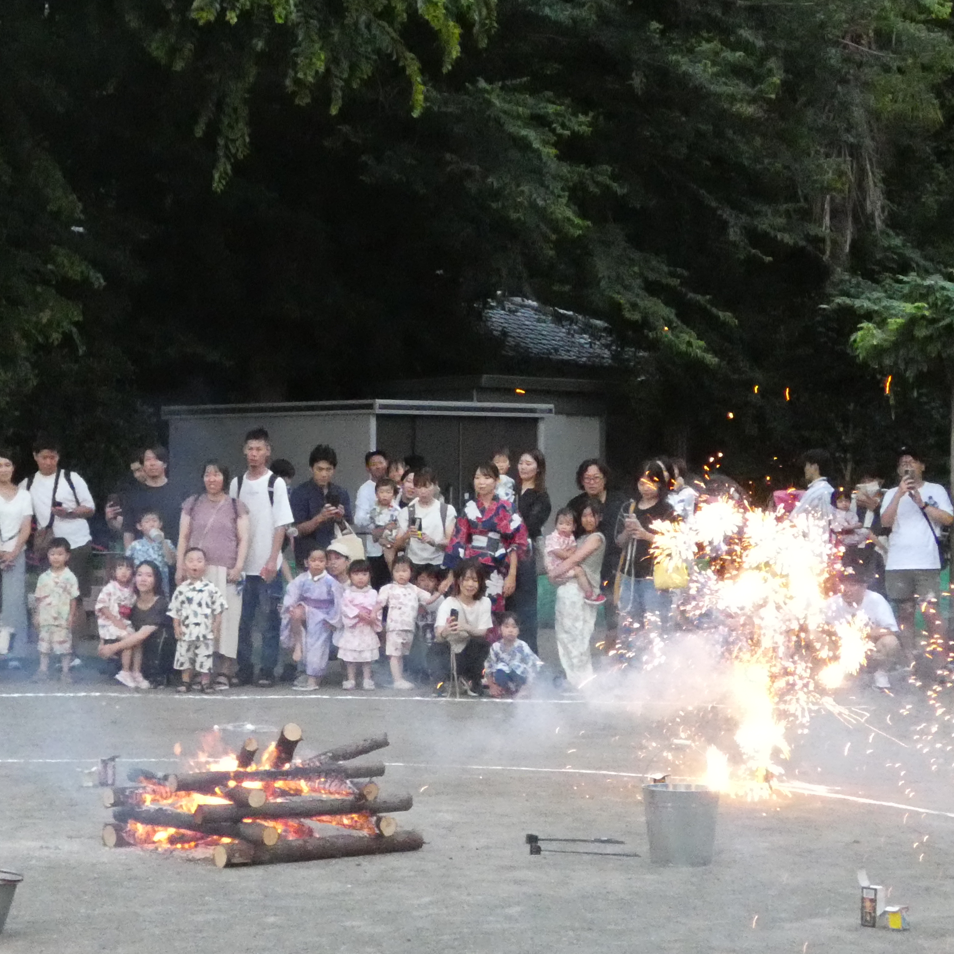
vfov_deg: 19.9
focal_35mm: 87
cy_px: 522
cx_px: 208
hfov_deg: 19.8
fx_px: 2713
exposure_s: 1/80
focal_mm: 7.1
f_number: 3.6
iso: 1600
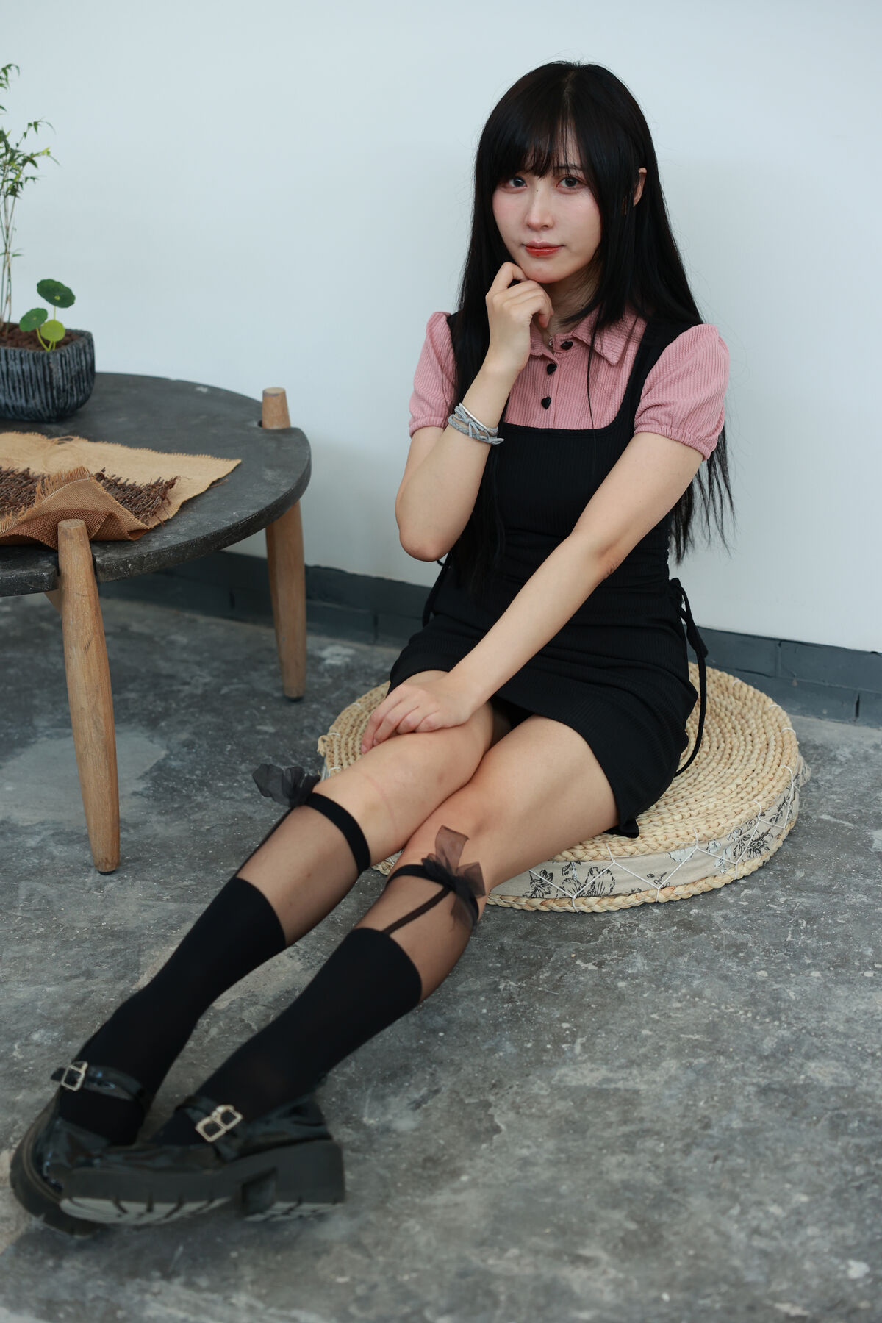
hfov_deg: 21.6
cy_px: 662
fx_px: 2315
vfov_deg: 31.9
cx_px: 441
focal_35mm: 63
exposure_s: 1/200
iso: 800
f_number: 2.8
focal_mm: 63
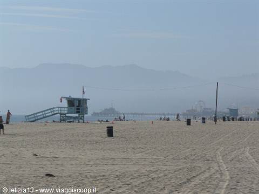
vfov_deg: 9.1
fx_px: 1227
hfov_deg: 12.0
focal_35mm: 164
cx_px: 130
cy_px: 97
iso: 100
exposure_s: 1/400
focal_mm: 27.4
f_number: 8
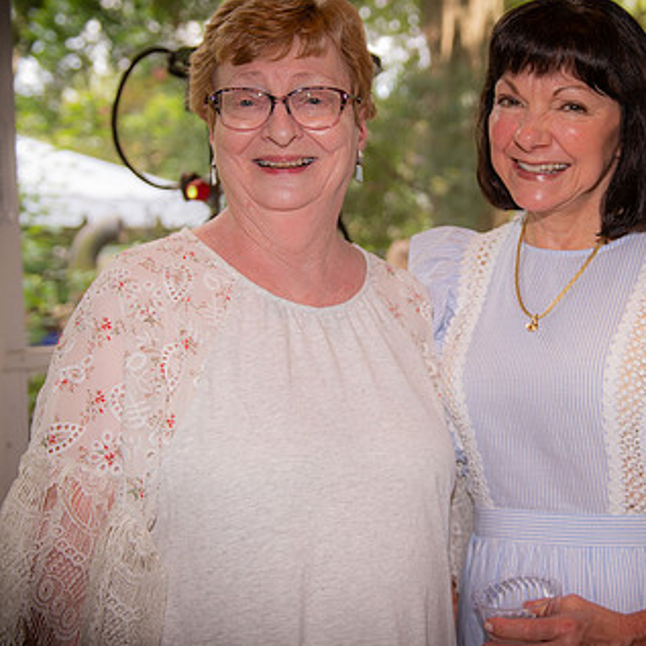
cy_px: 304
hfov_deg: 30.2
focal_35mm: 56
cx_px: 459
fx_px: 1182
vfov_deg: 30.6
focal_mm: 36
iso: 64
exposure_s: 1/60
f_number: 3.5
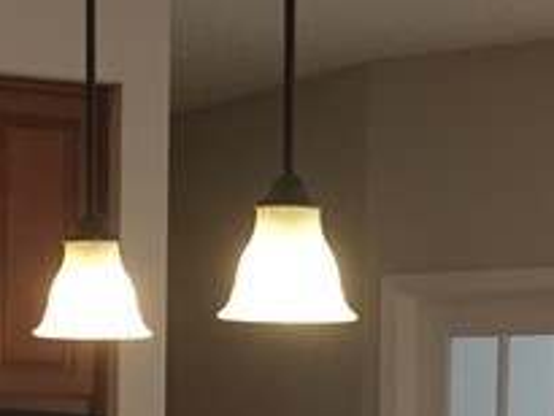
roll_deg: -2.0
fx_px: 2322
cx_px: 384
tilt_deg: -4.2
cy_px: 602
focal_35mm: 145
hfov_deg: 13.6
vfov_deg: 10.0
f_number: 2.2
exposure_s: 1/30
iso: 50
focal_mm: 4.15
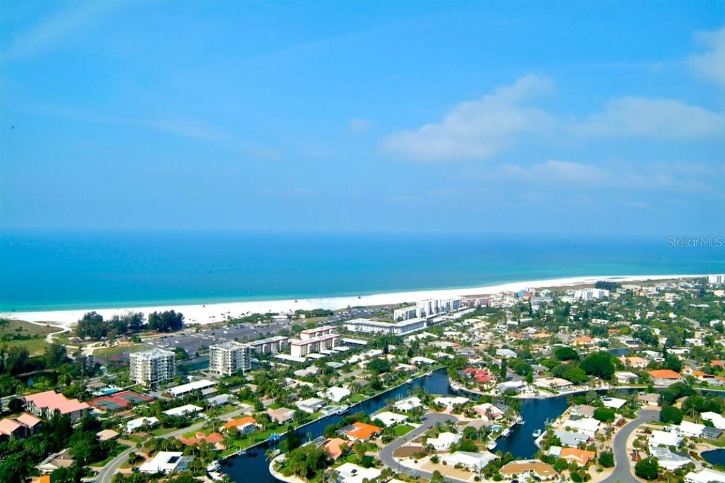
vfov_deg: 47.9
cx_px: 362
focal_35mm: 27
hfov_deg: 67.4
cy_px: 242
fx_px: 544
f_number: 9.5
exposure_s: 1/250
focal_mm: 18
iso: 200
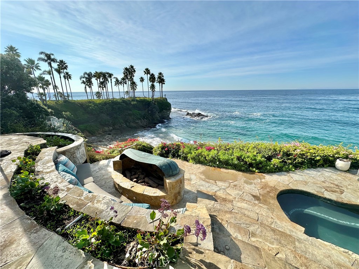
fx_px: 145
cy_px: 134
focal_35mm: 14
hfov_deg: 102.1
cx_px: 180
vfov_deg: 85.7
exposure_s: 1/1887
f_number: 2.2
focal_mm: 2.22
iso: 50
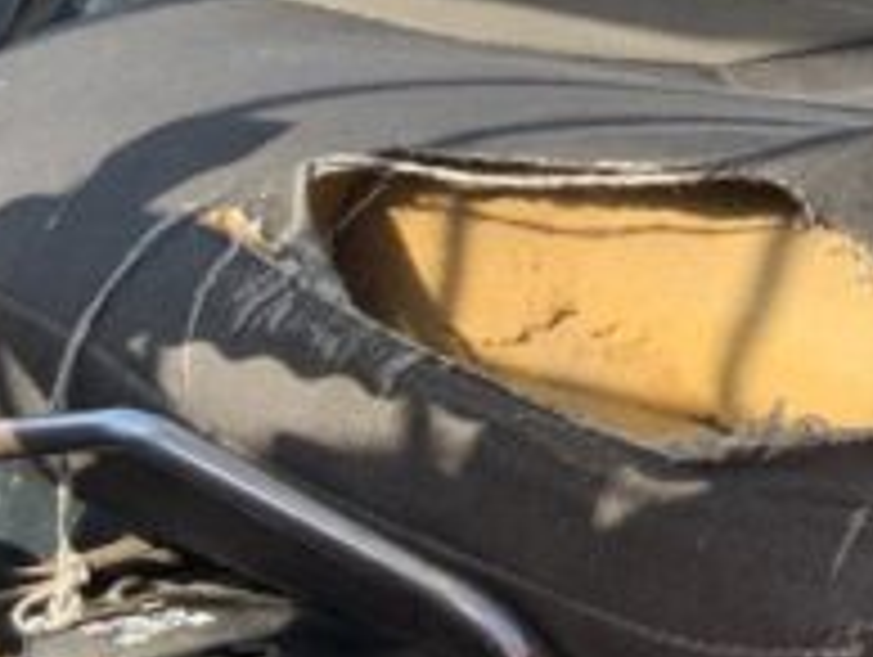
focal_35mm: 153
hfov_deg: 12.2
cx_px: 1346
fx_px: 3863
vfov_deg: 9.5
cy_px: -238
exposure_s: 1/504
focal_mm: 3
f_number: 1.8
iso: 16
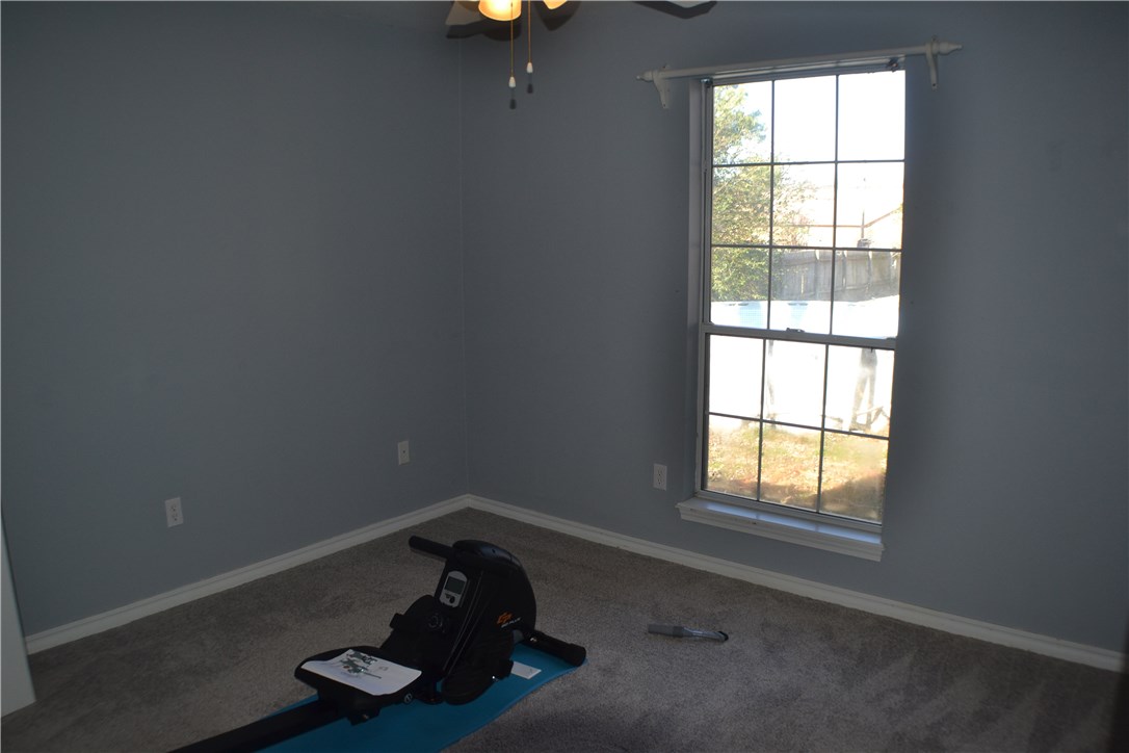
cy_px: 376
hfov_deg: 57.2
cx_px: 564
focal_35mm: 33
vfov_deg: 40.0
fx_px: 1035
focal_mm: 22
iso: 200
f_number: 4
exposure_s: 1/125
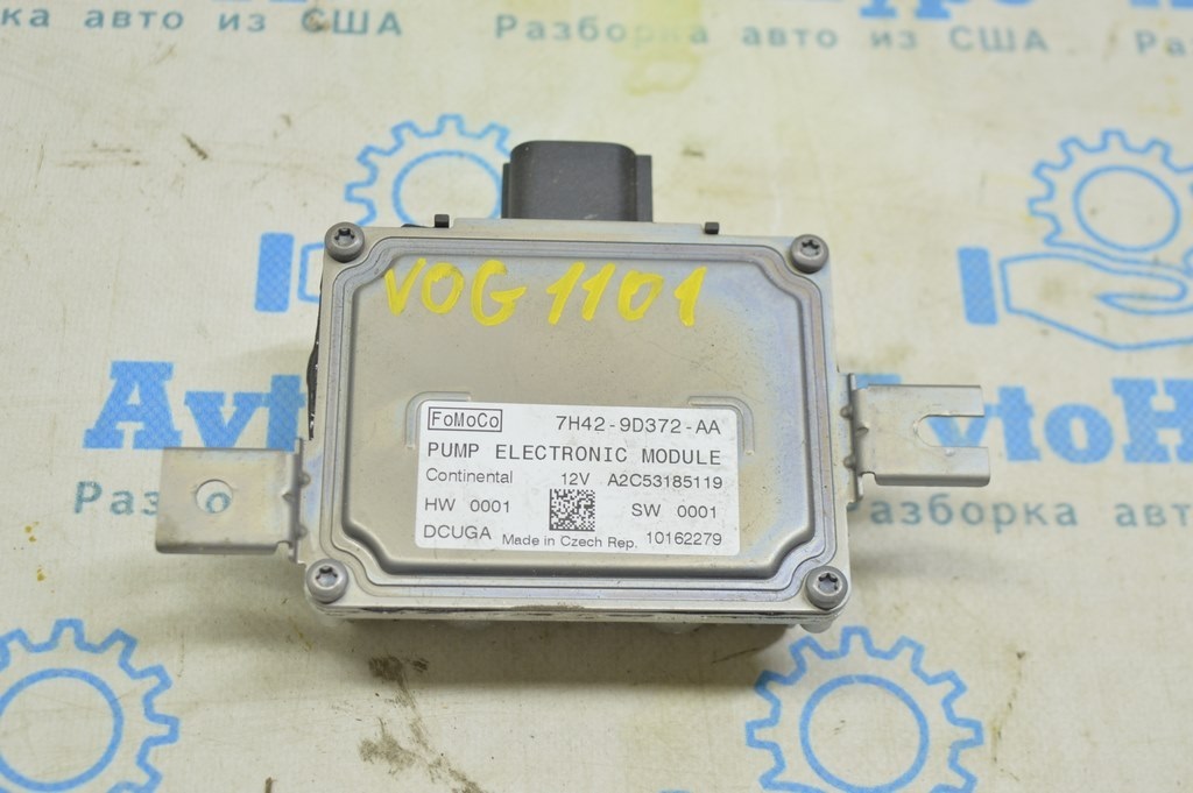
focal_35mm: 63
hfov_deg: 31.9
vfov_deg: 21.5
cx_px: 596
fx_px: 2086
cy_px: 396
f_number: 5.6
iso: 400
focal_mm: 42
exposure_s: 1/20
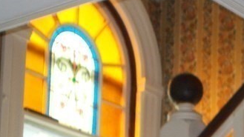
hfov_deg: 14.3
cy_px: 249
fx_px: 964
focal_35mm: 149
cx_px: 198
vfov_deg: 7.9
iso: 250
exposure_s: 1/30
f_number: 4.2
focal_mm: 7.9
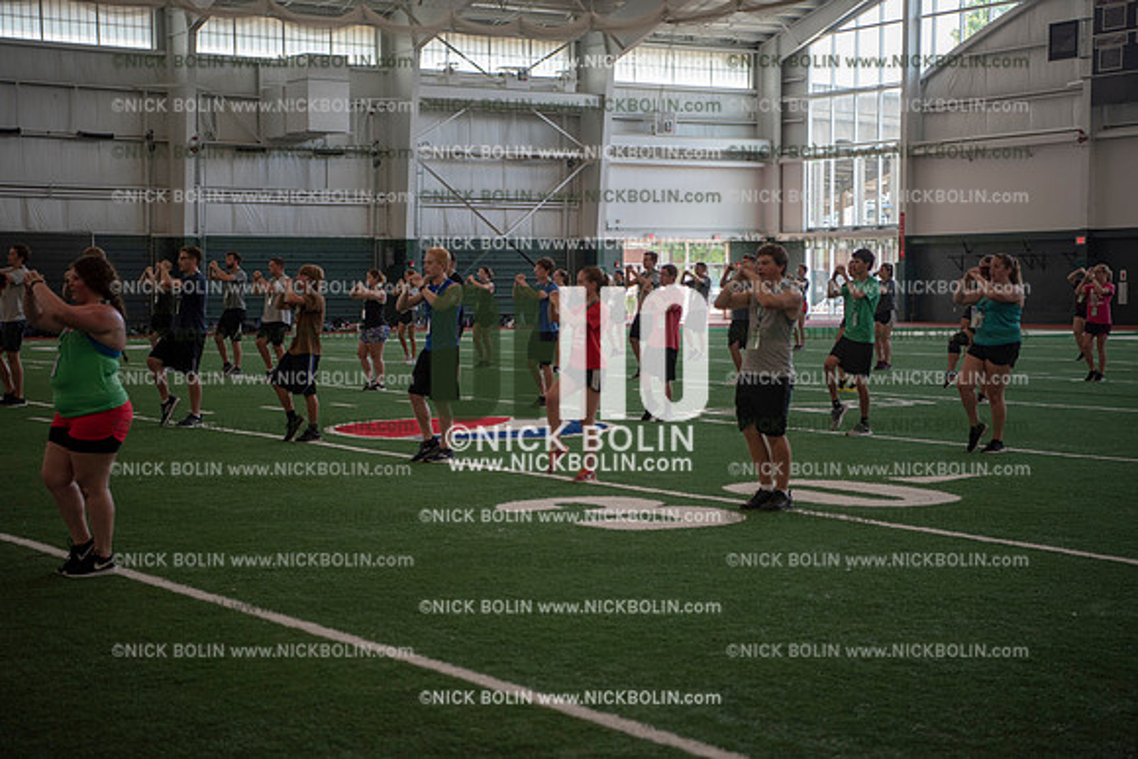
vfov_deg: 21.9
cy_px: 380
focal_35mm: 62
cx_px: 569
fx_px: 1960
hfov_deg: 32.4
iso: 640
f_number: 2.8
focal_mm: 62
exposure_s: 1/320
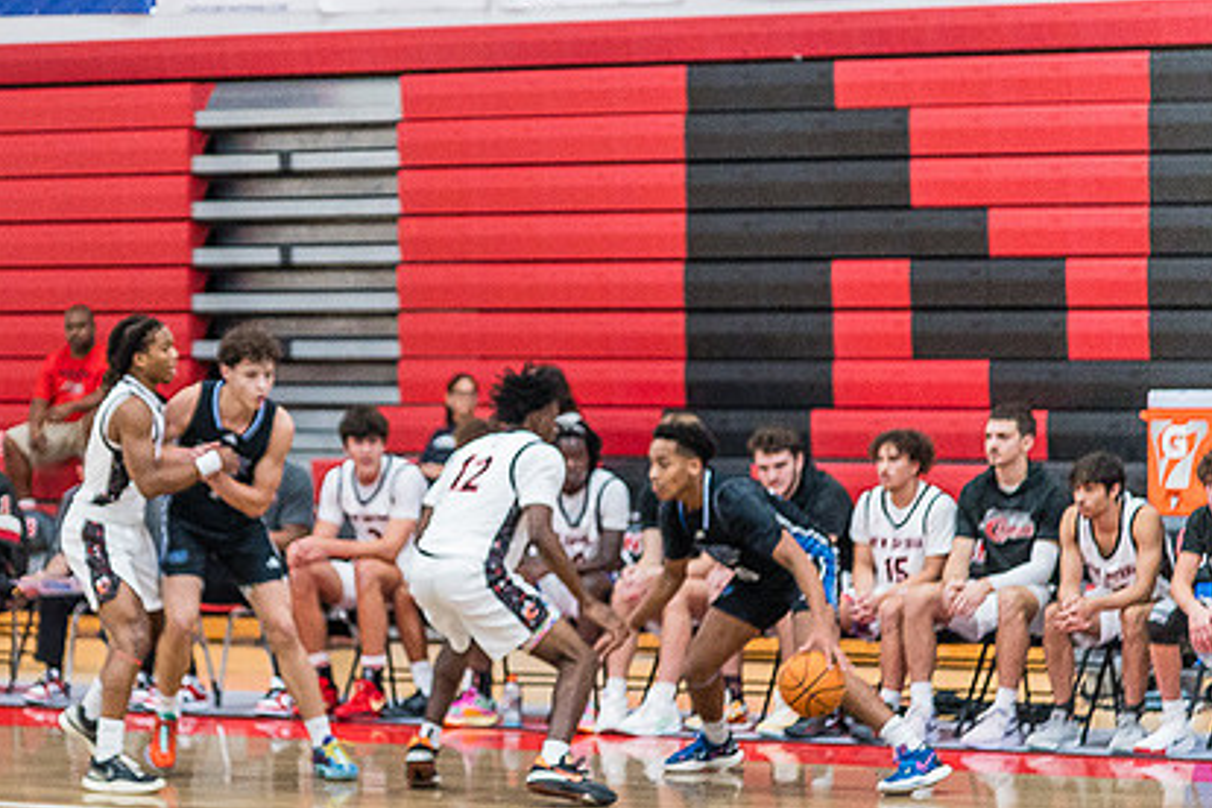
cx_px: 422
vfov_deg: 8.2
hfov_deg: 12.2
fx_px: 5656
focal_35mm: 168
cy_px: 442
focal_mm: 120
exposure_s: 1/320
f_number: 4
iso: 5000
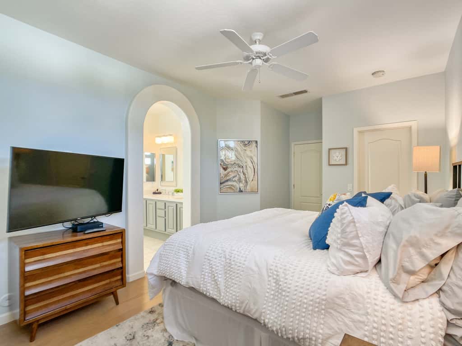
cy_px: 173
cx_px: 231
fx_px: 347
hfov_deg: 67.3
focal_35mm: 26
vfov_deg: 53.1
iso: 80
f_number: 1.6
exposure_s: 1/60
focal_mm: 5.1
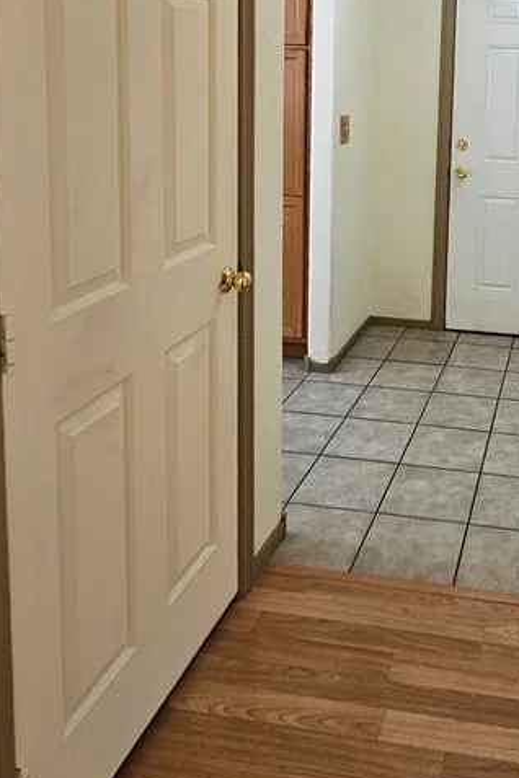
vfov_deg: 58.4
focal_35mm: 29
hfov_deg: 40.8
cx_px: 485
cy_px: 148
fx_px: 627
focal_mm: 2.2
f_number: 2.2
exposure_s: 1/60.2
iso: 250
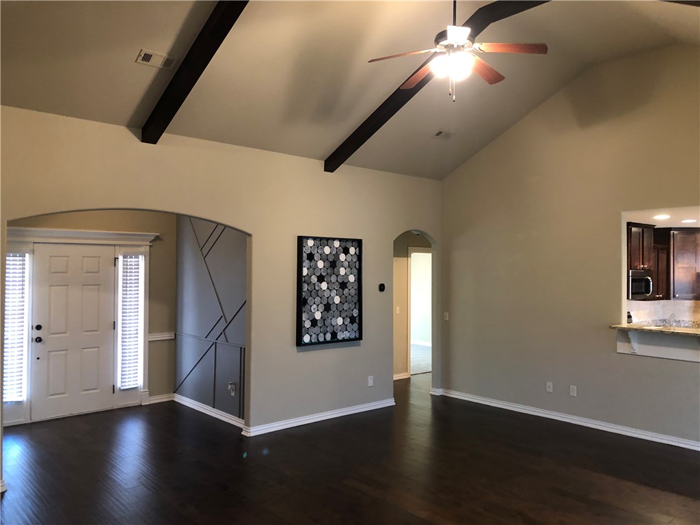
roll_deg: -0.7
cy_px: 262
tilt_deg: +0.3
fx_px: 566
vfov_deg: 49.7
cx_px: 350
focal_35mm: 28
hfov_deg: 63.4
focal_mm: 4
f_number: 1.8
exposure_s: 1/9
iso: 100
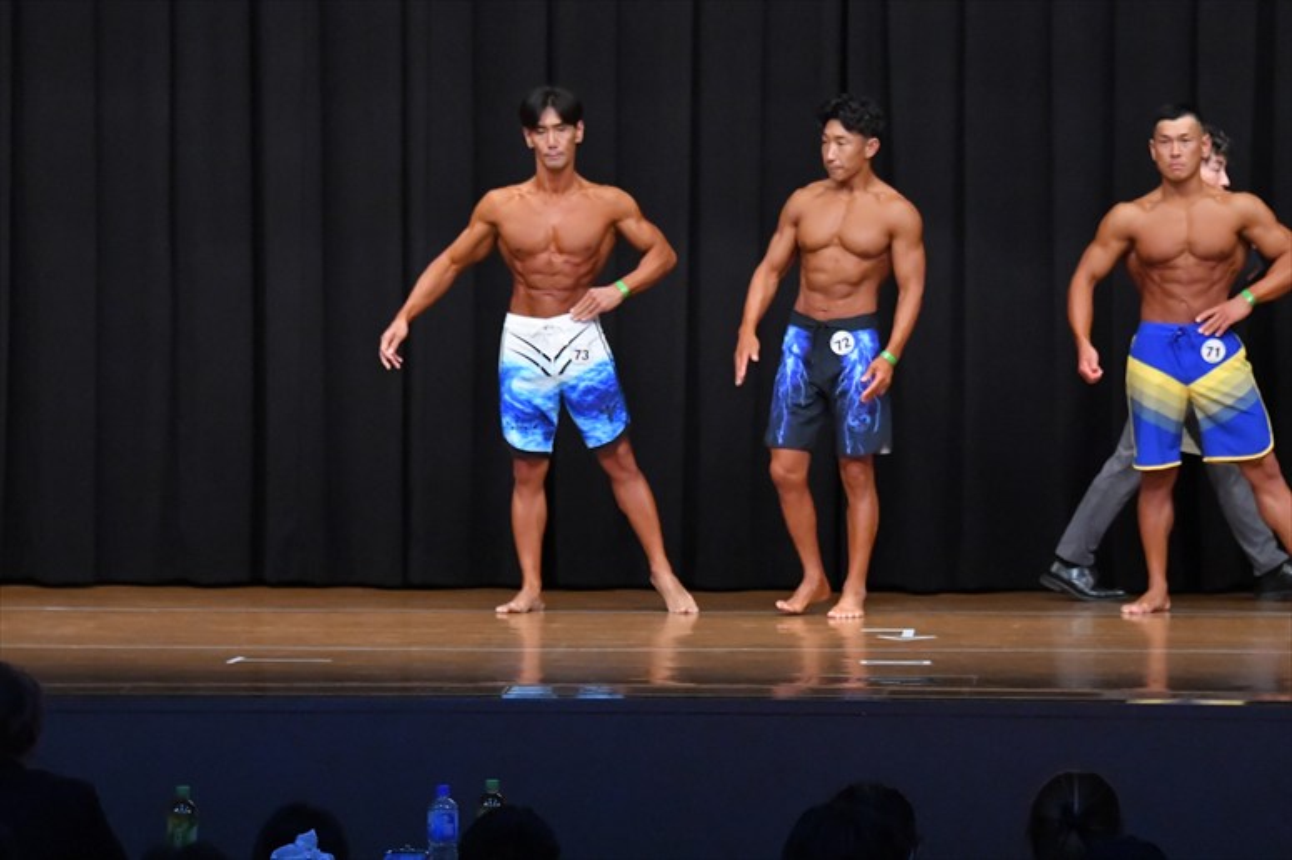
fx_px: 6565
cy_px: 430
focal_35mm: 183
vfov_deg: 7.5
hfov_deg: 11.2
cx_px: 646
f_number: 5.6
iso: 8000
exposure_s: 1/400
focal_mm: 122
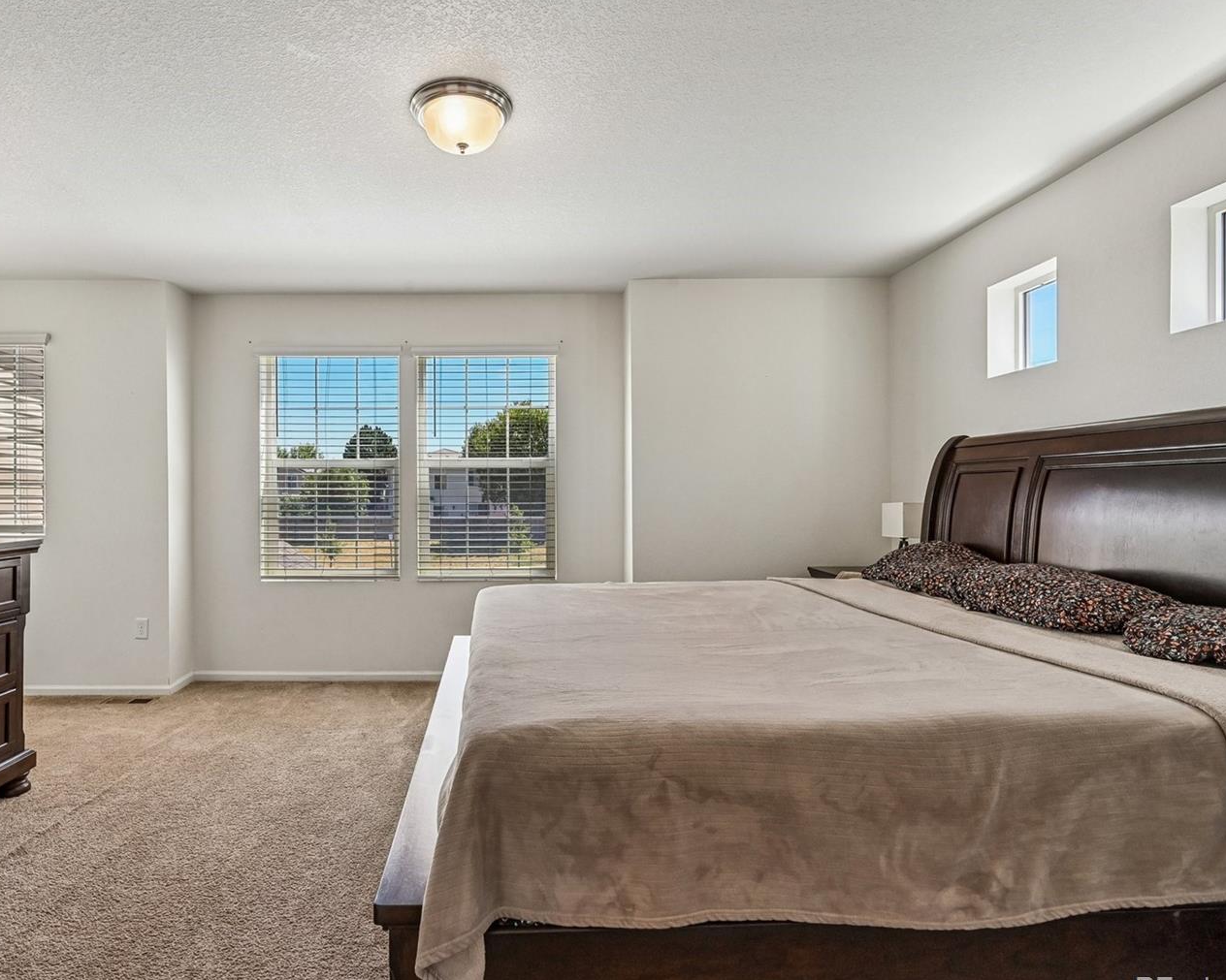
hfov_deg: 82.7
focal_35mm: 19
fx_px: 689
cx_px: 517
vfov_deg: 70.8
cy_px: 491
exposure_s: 1/80
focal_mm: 16
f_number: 10
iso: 400
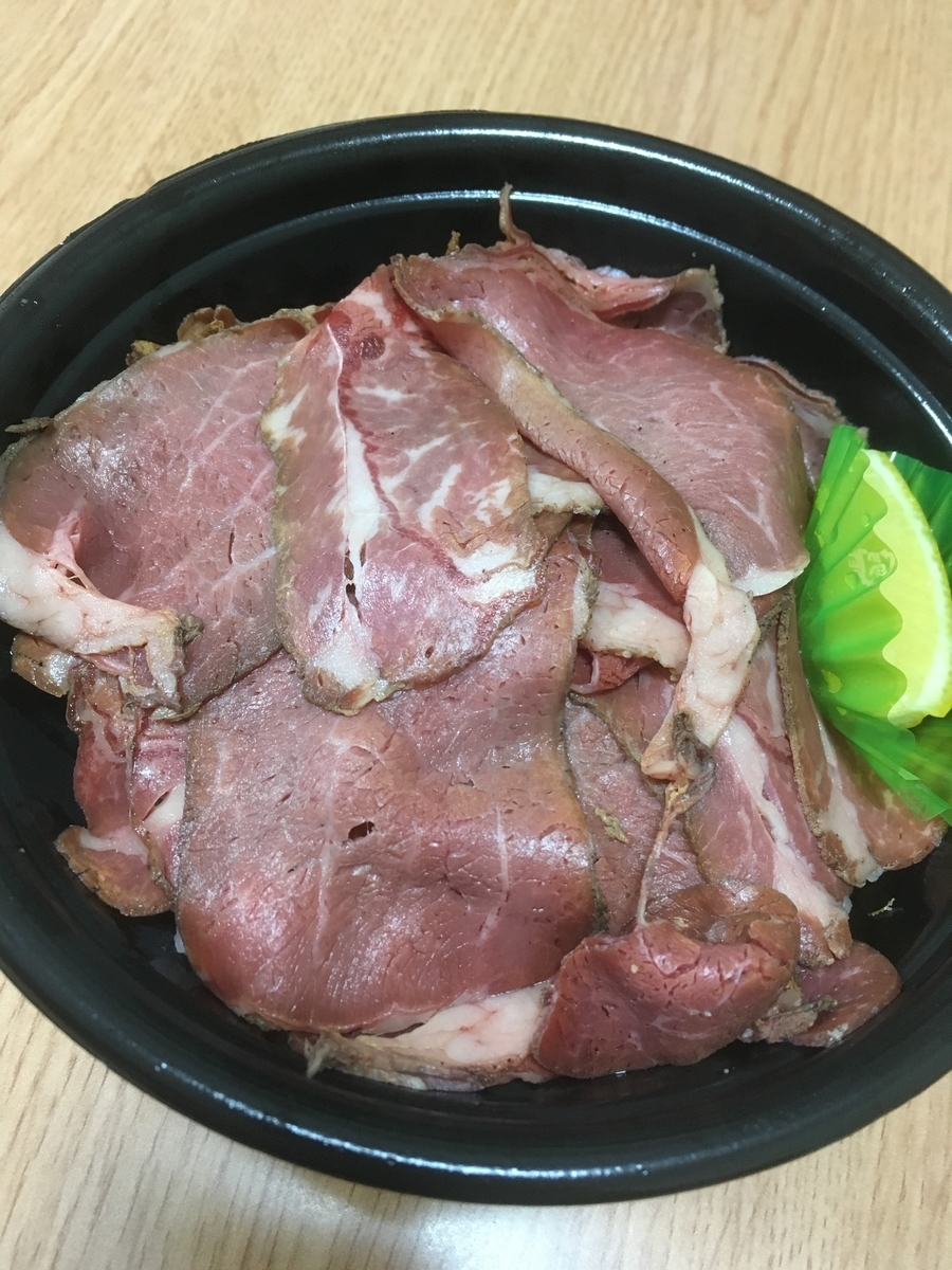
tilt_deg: -60.5
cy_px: 635
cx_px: 476
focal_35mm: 29
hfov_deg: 48.2
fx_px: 1063
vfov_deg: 61.7
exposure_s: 1/24
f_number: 2.2
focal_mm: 4.15
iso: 200
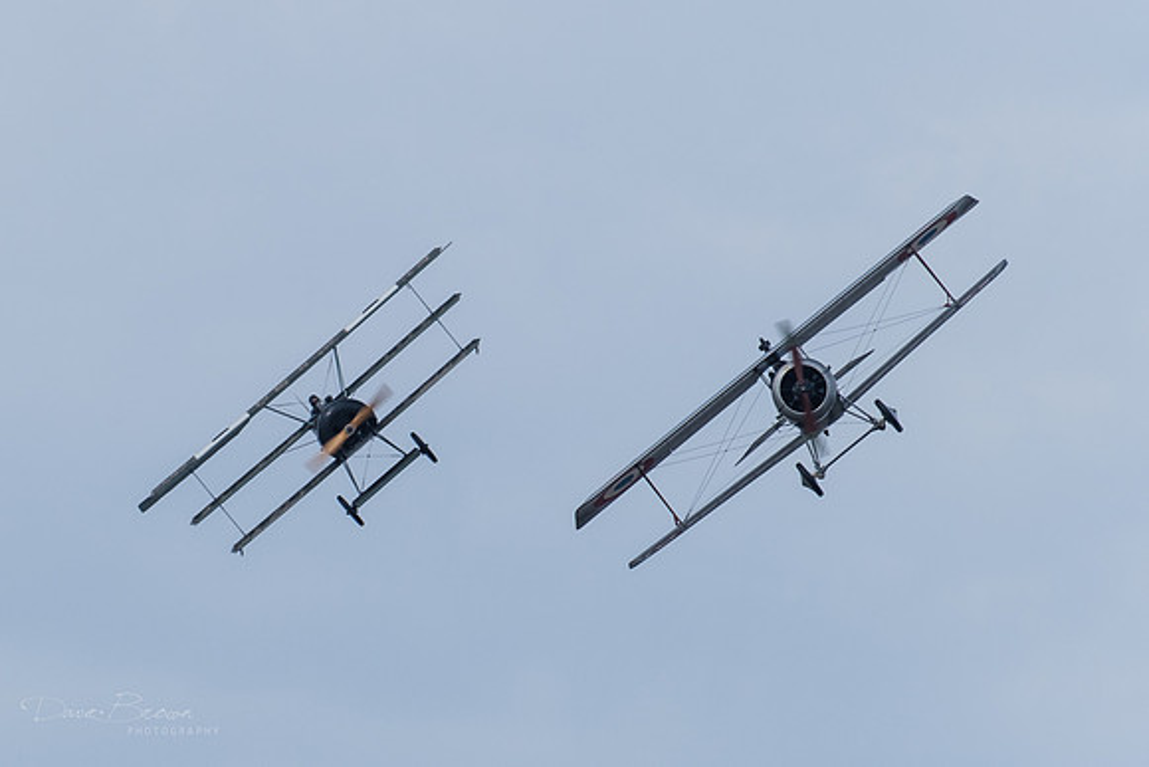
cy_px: 392
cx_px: 381
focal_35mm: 588
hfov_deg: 3.5
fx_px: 18760
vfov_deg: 2.3
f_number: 7.1
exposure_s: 1/640
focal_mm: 222.5
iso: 200
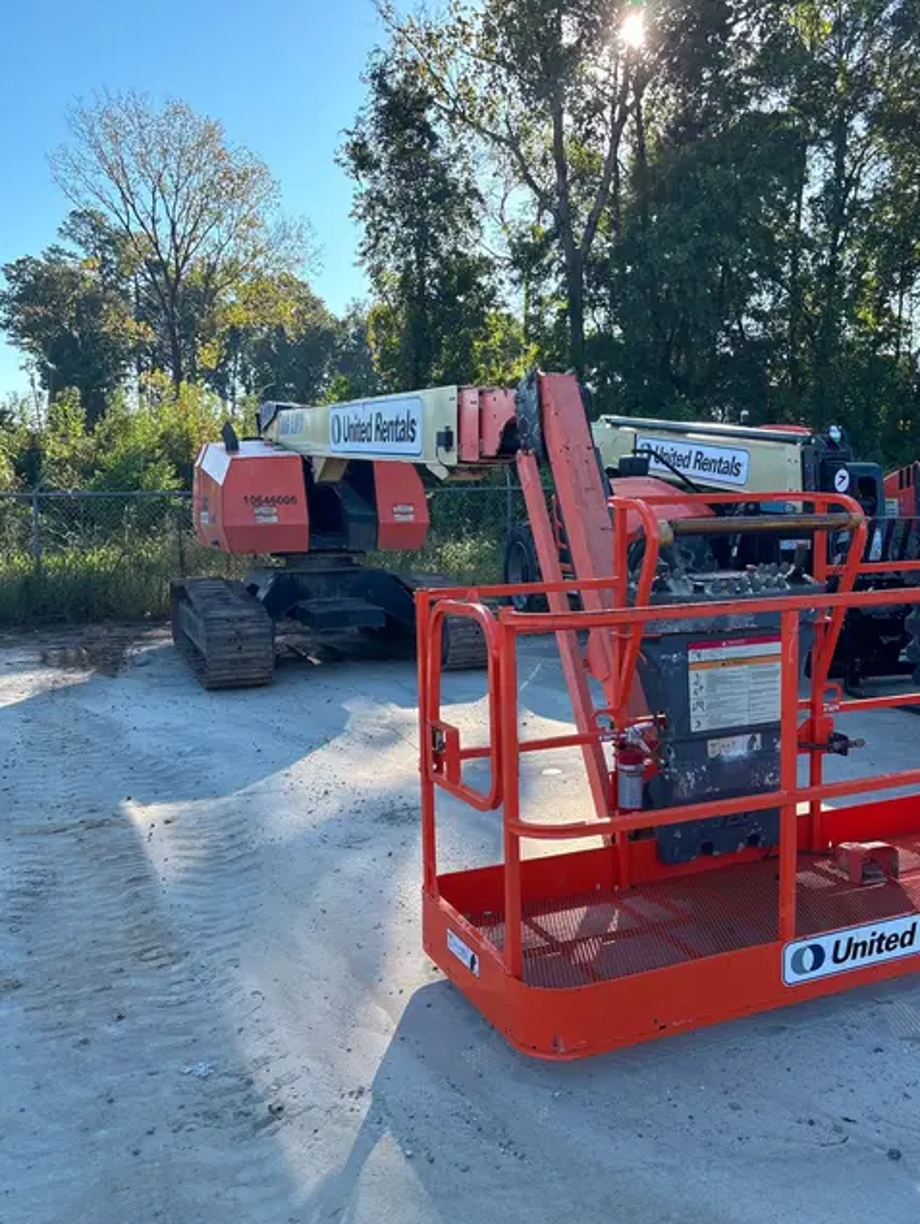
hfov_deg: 46.8
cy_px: 654
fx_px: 1062
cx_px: 501
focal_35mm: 30
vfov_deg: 59.9
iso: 50
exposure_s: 1/641
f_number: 1.6
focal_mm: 5.96
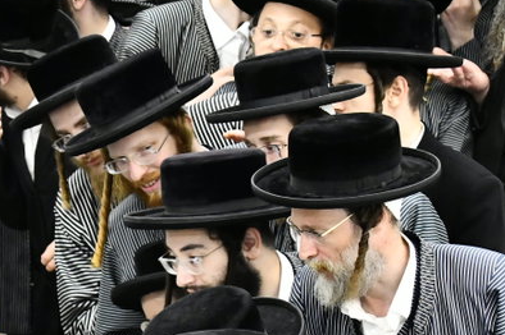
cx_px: -201
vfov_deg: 4.3
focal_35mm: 320
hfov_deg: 6.4
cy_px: 393
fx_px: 4485
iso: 2000
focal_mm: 90
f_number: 5.6
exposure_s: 1/160
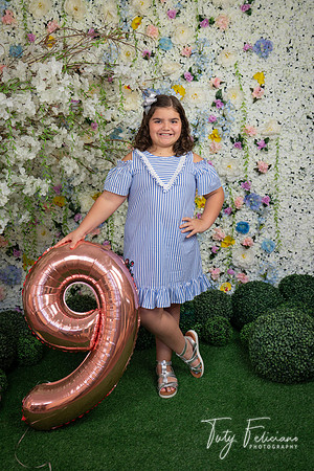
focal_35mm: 36
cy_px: 236
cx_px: 157
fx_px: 471
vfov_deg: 53.1
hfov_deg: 36.9
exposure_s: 1/125
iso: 800
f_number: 4.5
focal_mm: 36
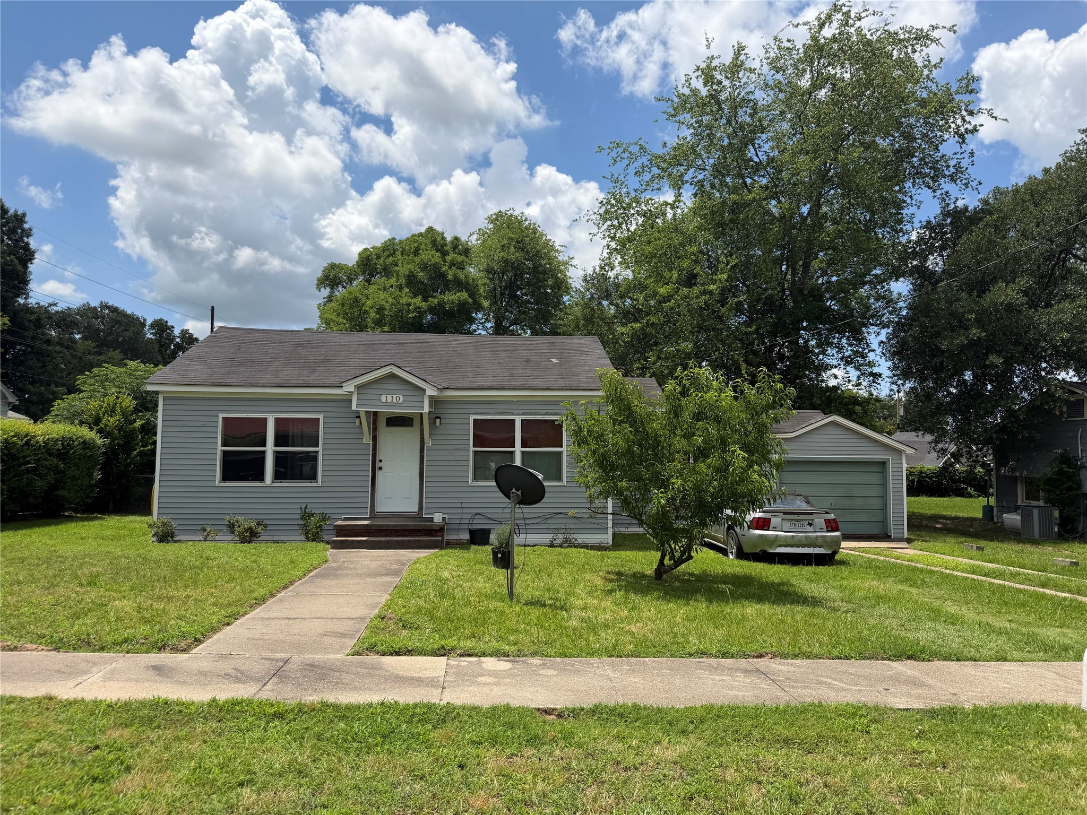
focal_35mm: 24
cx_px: 544
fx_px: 754
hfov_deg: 71.6
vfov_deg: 56.8
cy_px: 408
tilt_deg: +3.5
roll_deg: -0.4
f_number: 1.78
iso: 80
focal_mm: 6.76
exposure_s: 1/6711
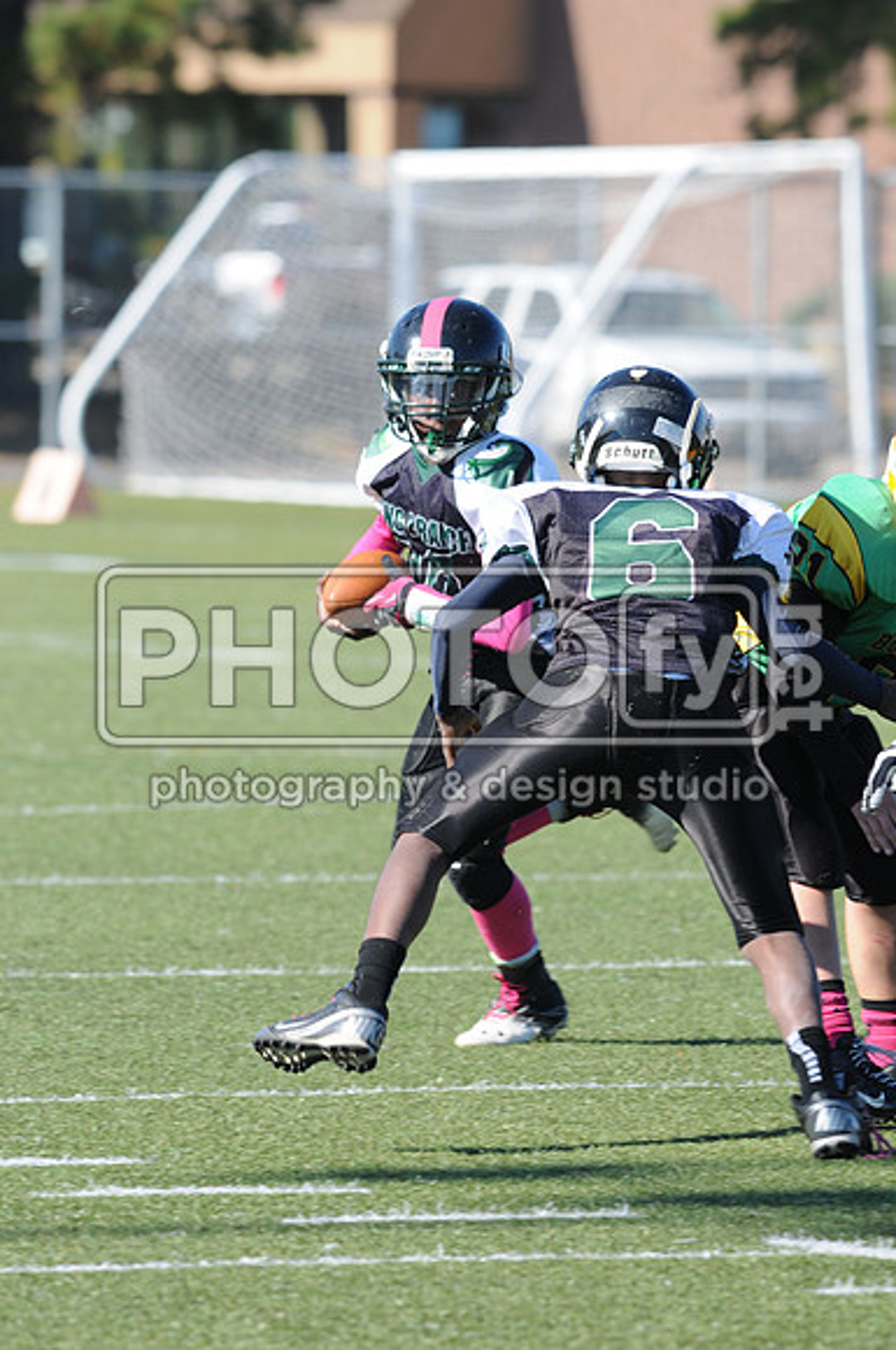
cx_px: 448
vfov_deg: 4.6
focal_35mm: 450
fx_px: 16849
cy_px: 675
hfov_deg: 3.0
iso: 200
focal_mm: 300
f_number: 6.3
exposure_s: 1/500
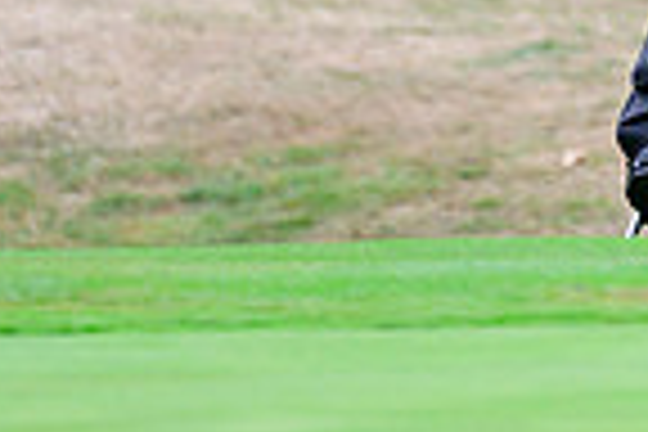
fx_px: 29014
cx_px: 909
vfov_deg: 0.9
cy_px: -412
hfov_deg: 1.3
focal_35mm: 1612
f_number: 5.6
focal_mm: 400
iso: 1000
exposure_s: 1/1600
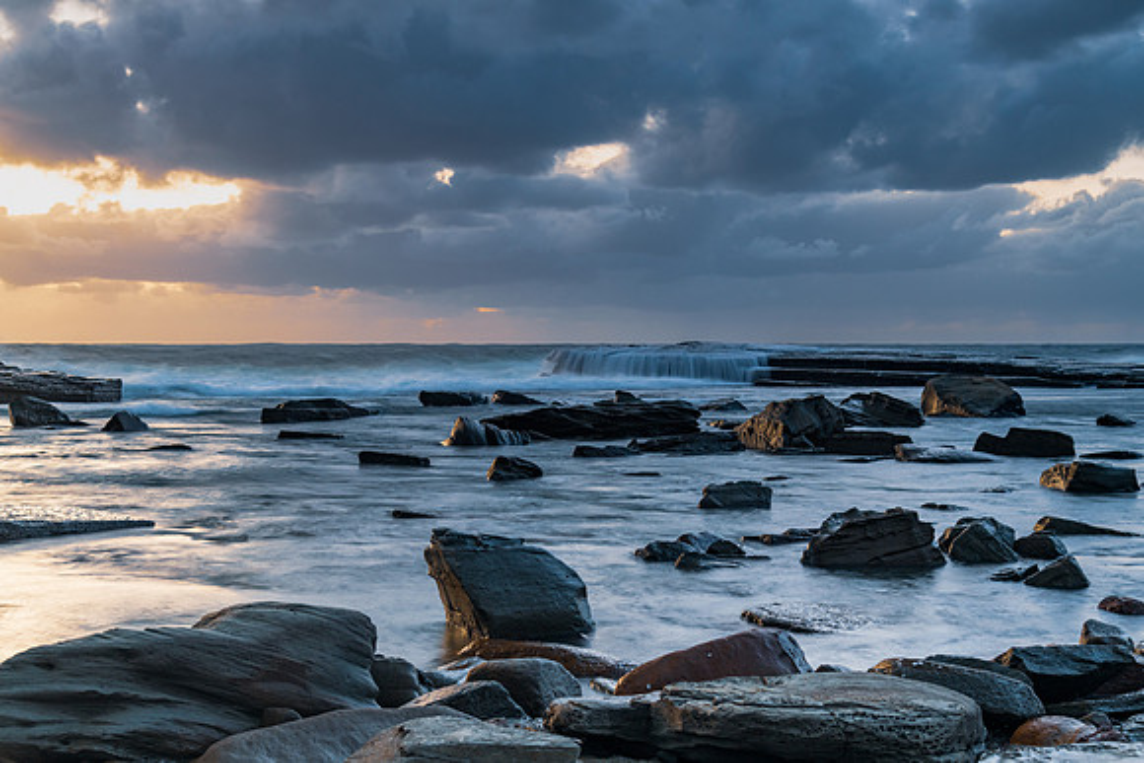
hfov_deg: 39.1
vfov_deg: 26.7
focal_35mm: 51
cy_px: 381
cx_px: 572
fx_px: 1611
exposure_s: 1
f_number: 5.6
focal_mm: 50
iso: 250
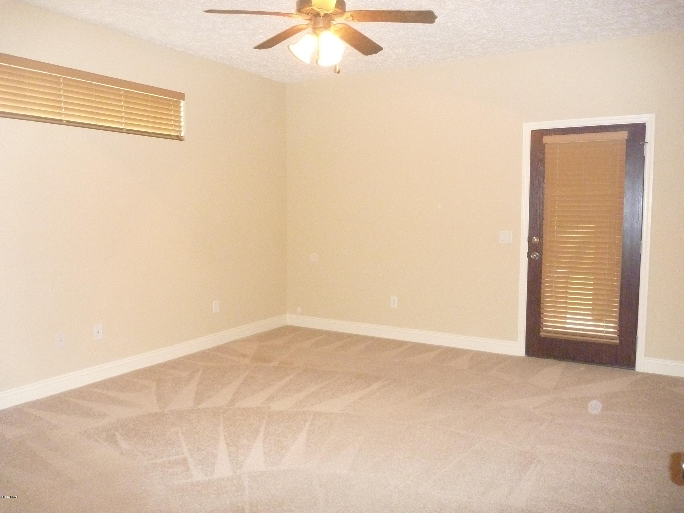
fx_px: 553
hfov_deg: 63.4
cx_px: 342
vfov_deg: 49.7
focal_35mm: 28
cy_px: 256
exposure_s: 1/30
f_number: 3.3
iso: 800
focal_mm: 4.9
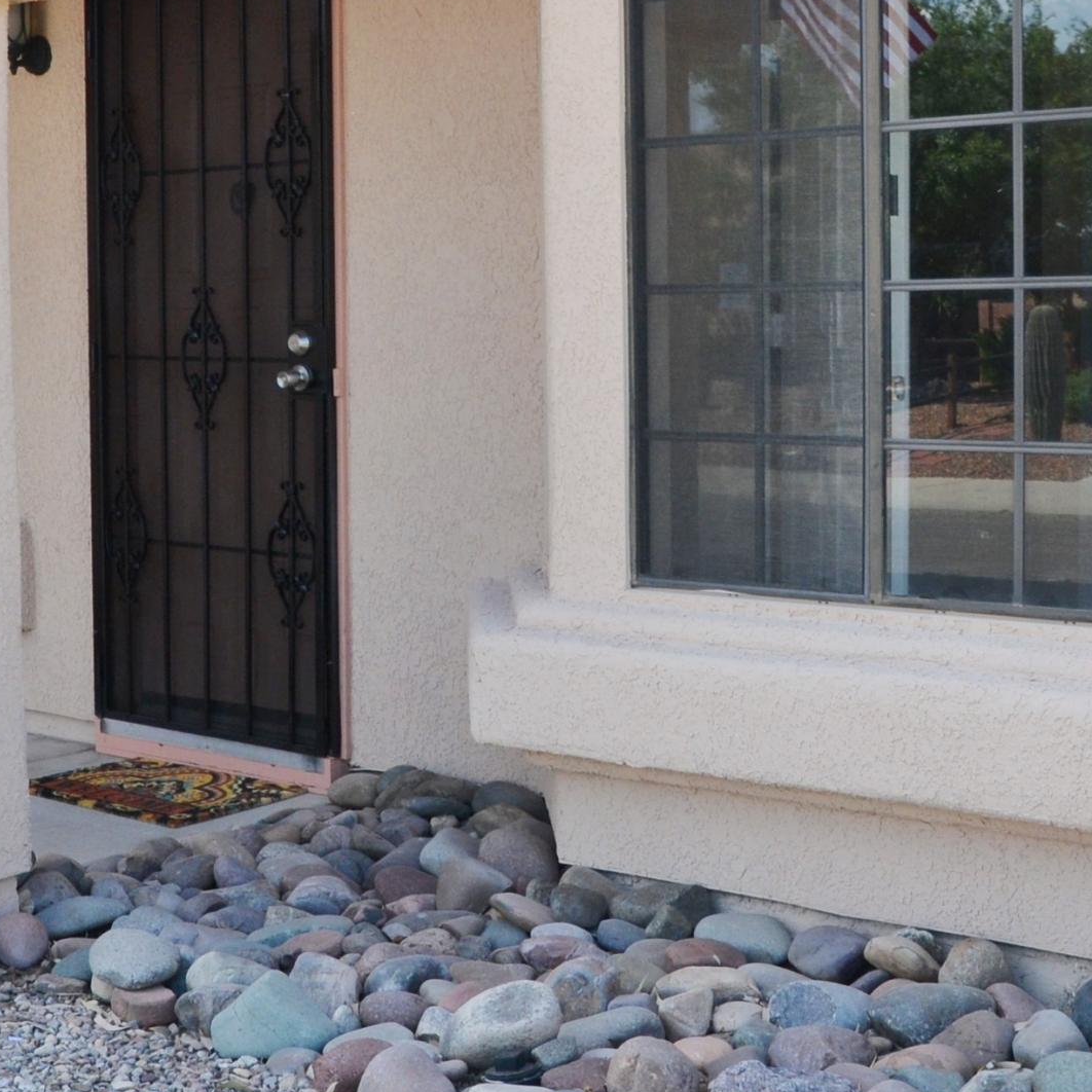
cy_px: 452
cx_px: 349
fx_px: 2570
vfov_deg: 24.0
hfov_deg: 23.9
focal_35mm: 72
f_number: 10
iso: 400
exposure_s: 1/320
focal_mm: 20
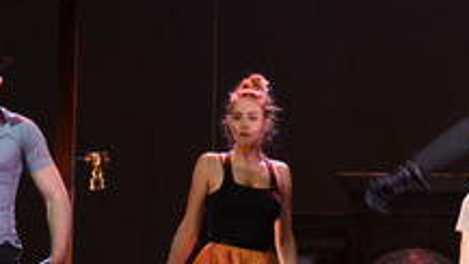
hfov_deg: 11.5
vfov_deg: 6.5
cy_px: 242
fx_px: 2325
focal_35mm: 187
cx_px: 330
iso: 1600
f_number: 6.3
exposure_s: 1/60
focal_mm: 86
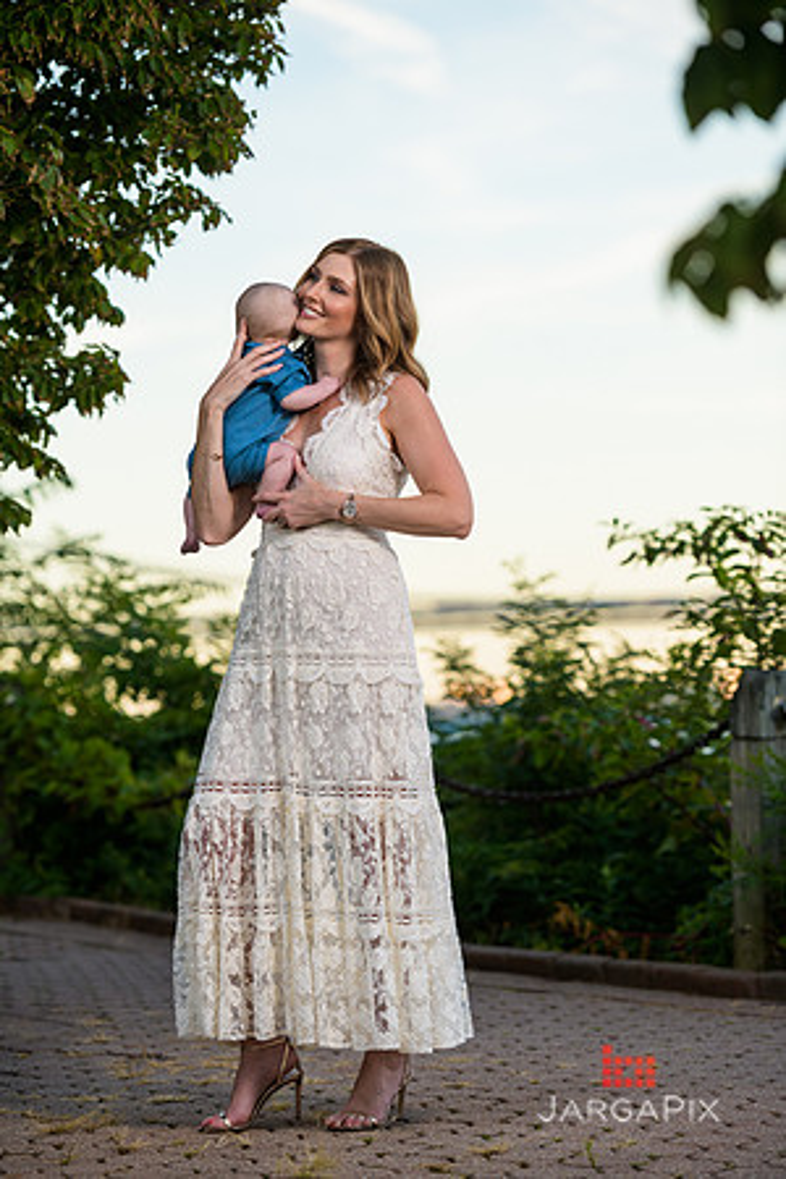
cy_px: 590
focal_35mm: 122
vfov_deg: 16.8
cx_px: 393
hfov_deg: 11.2
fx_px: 3995
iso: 200
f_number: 4
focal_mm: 122
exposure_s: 1/250
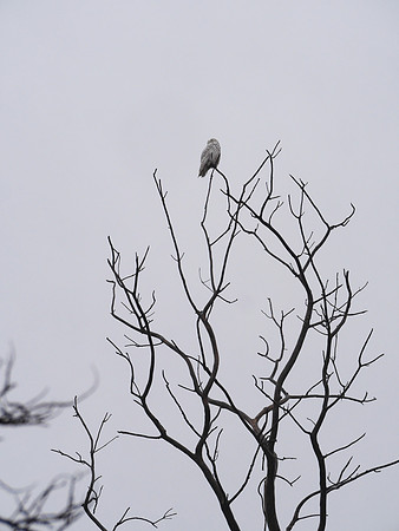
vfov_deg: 9.9
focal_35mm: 200
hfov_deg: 7.4
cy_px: 266
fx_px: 3071
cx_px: 200
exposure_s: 1/400
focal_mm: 100
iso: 200
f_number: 8
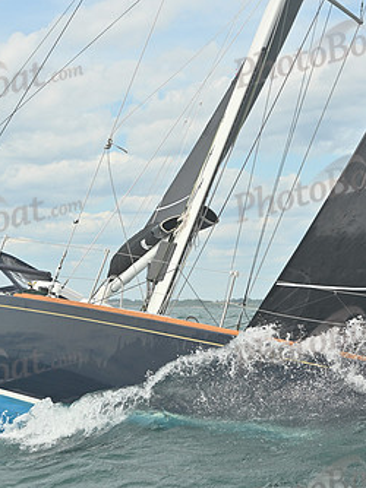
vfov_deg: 16.8
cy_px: 281
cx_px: 160
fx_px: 1652
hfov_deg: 12.6
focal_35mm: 117
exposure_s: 1/1250
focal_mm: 70
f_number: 9
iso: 320
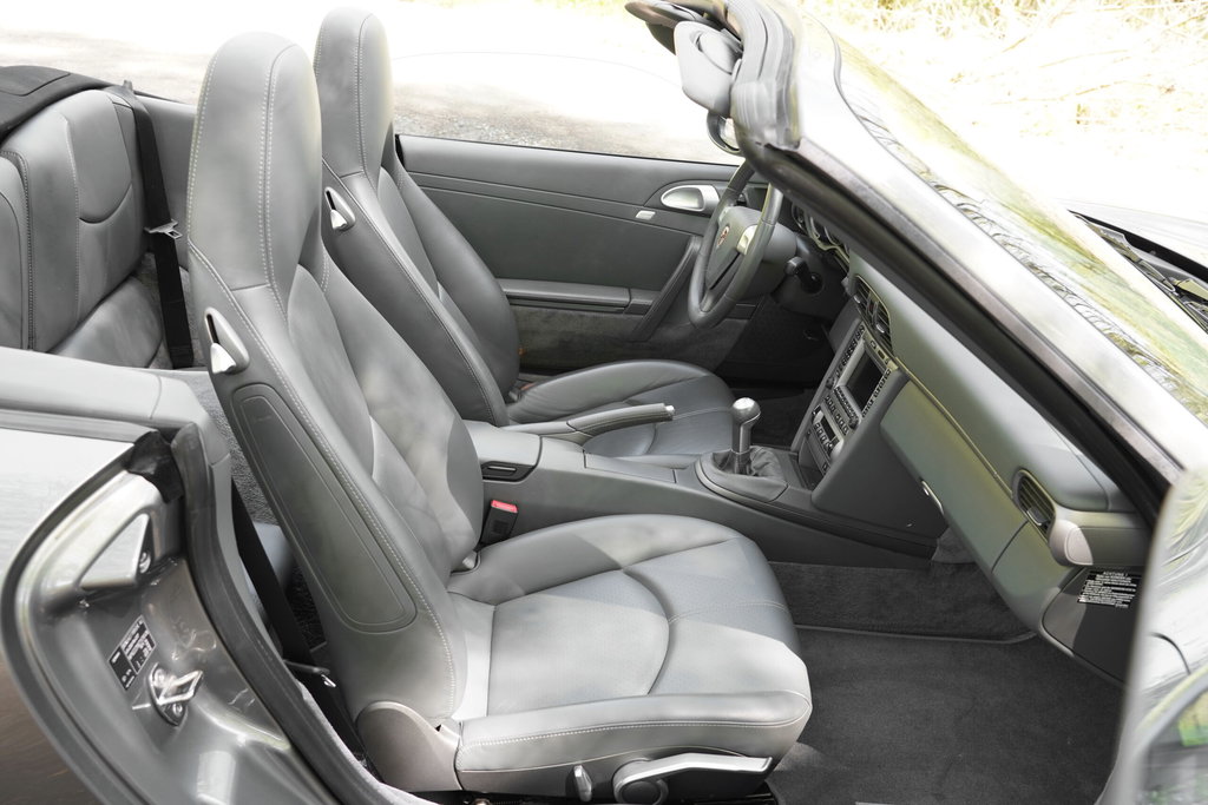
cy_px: 402
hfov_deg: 61.9
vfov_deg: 43.6
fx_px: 1007
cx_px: 604
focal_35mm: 30
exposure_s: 1/30
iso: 320
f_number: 6.3
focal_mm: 30
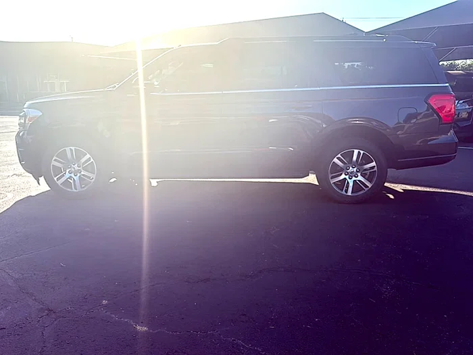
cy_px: 178
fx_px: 342
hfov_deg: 69.4
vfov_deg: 54.9
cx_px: 236
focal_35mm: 25
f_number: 1.78
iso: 80
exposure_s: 1/4167
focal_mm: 6.76
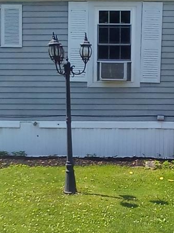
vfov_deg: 22.6
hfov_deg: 17.1
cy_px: 160
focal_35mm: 86
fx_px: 577
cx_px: 123
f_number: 2.4
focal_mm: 2.05
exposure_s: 1/561
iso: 100
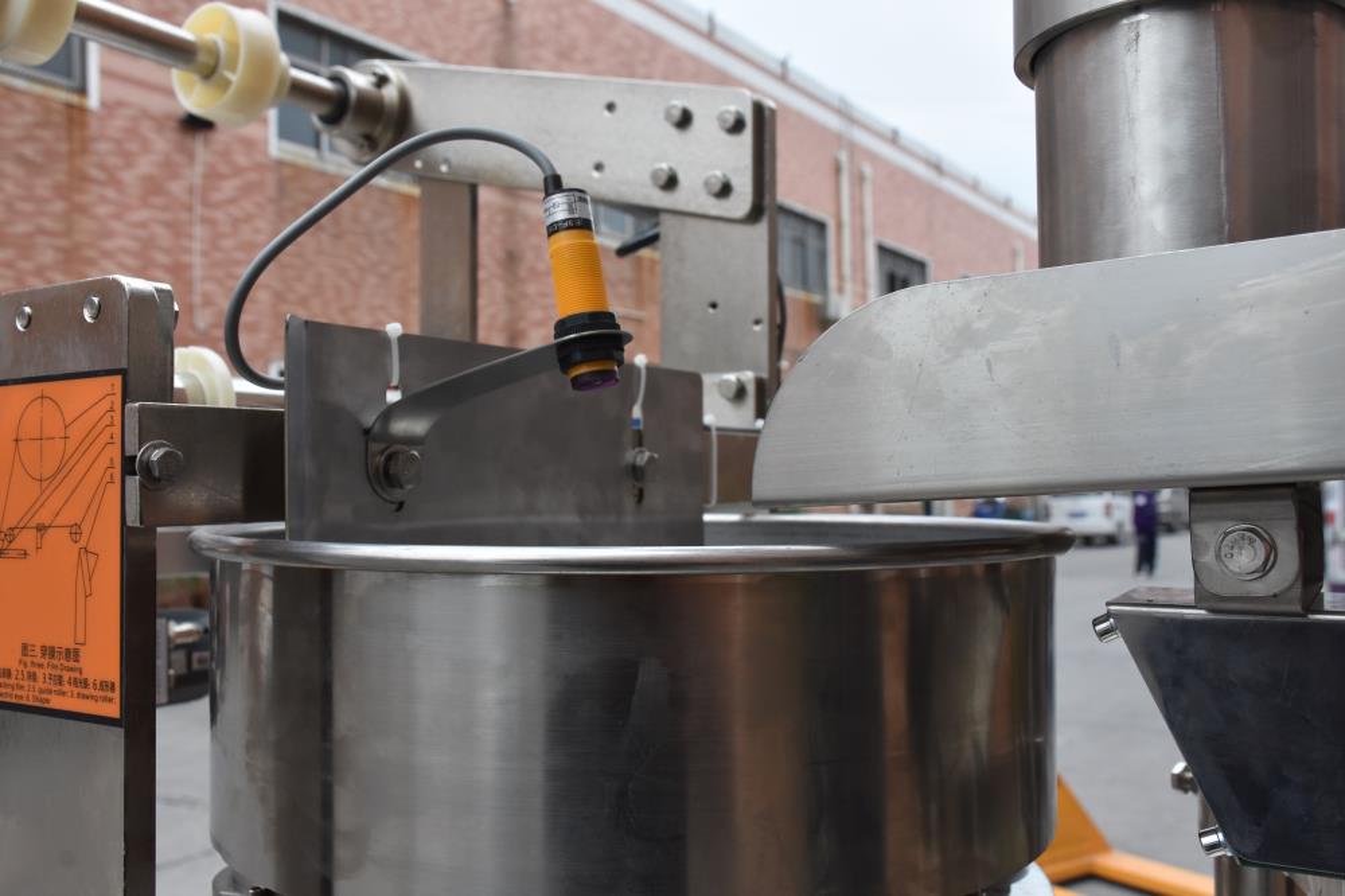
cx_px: 672
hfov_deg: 55.1
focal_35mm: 34
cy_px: 448
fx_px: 1288
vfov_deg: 38.3
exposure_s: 1/250
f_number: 8
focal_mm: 23
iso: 1000
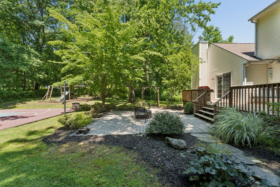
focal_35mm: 15
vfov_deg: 77.3
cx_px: 144
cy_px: 97
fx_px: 117
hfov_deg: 100.4
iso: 100
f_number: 22
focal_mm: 14
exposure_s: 1/5
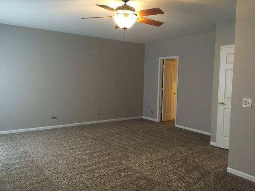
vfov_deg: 48.2
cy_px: 96
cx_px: 128
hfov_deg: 61.7
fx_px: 214
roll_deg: -1.0
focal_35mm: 29
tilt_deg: -4.0
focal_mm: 4.15
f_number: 2.2
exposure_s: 1/24
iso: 250
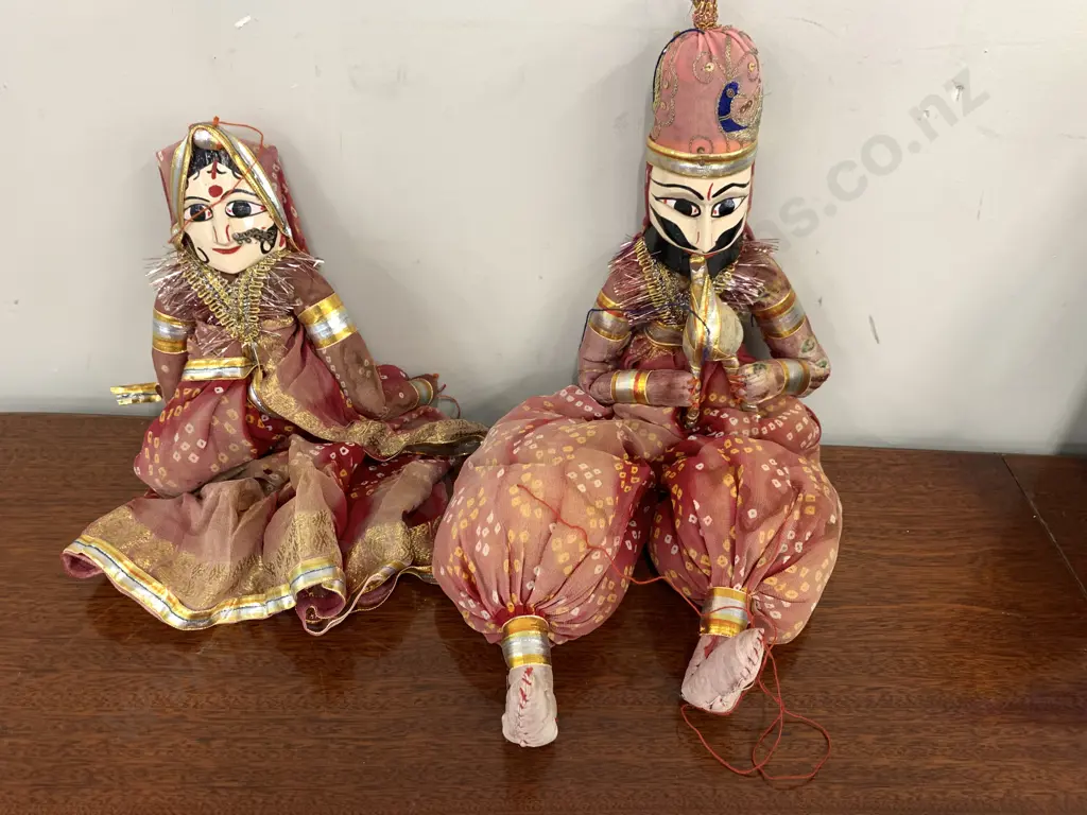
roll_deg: -3.3
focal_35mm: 26
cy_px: 408
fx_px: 816
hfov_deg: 67.3
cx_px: 544
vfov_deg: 53.1
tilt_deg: -39.3
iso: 100
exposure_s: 1/50
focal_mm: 4.25
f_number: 1.8
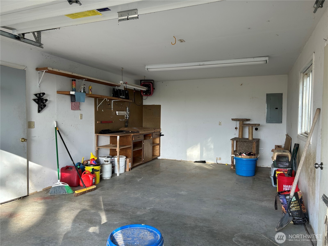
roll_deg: -0.4
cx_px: 164
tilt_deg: -1.4
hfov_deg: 67.3
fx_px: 246
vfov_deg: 53.1
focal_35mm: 26
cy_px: 123
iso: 32
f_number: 1.5
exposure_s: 1/135
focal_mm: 5.7
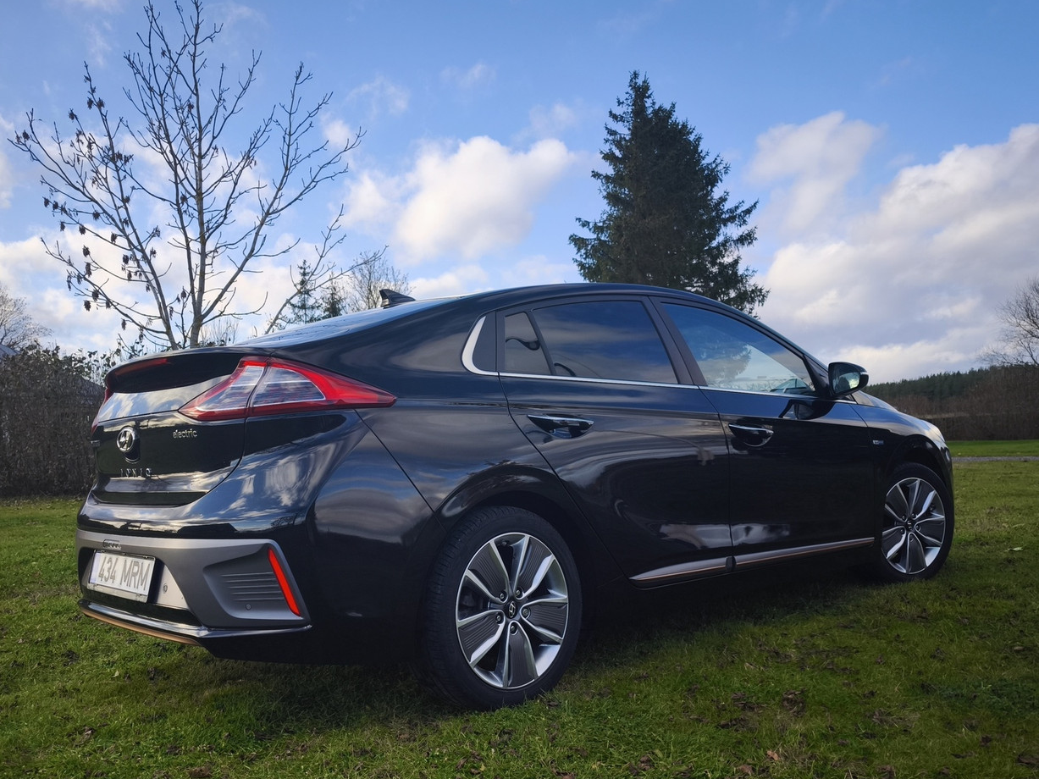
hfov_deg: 59.8
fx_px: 900
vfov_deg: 46.5
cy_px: 470
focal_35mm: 30
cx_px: 467
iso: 50
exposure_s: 1/918
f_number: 1.6
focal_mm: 6.57
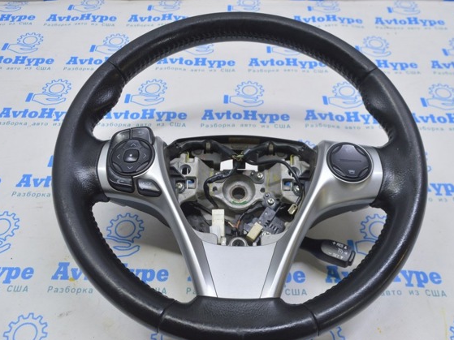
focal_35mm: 33
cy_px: 172
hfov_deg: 55.4
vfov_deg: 42.9
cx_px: 225
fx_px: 433
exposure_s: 1/20
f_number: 5.6
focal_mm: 20
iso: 400
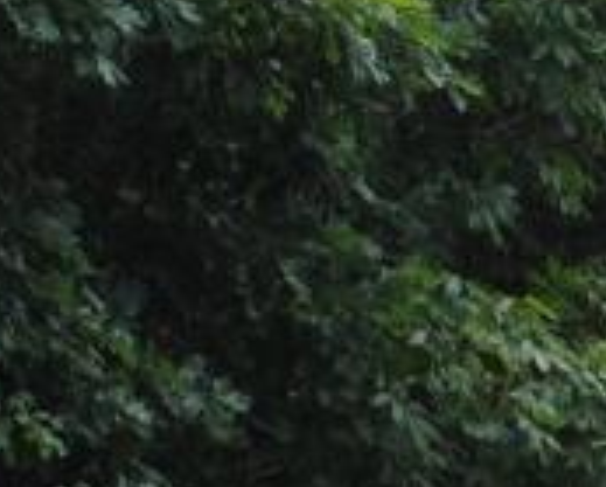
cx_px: 2021
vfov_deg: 3.9
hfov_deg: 4.6
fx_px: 7114
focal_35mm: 396
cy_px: 215
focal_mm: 38
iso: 320
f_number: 5
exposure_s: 1/500
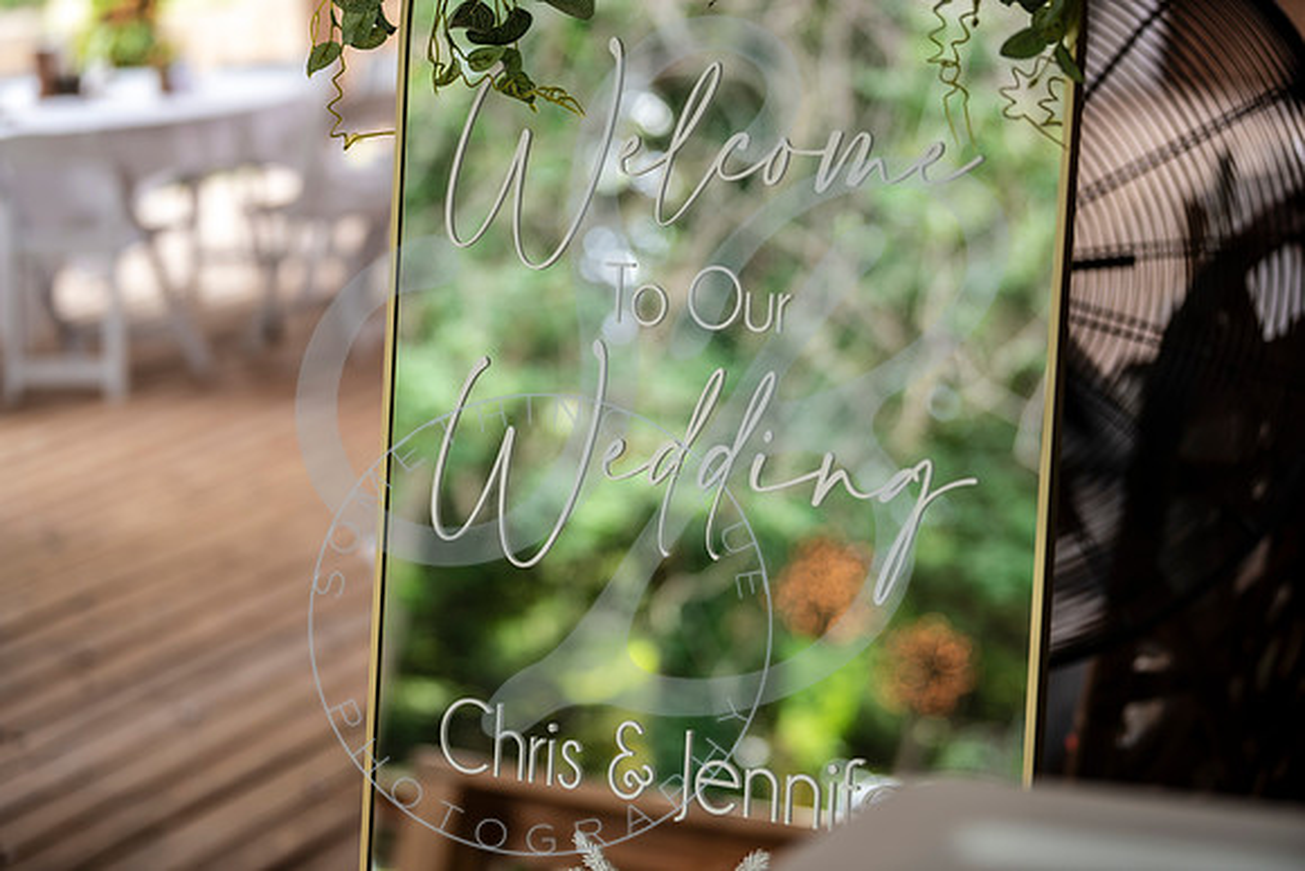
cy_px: 436
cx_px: 652
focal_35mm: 75
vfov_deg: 18.2
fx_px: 2719
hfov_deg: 27.0
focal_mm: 75
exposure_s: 1/200
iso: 320
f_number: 2.8
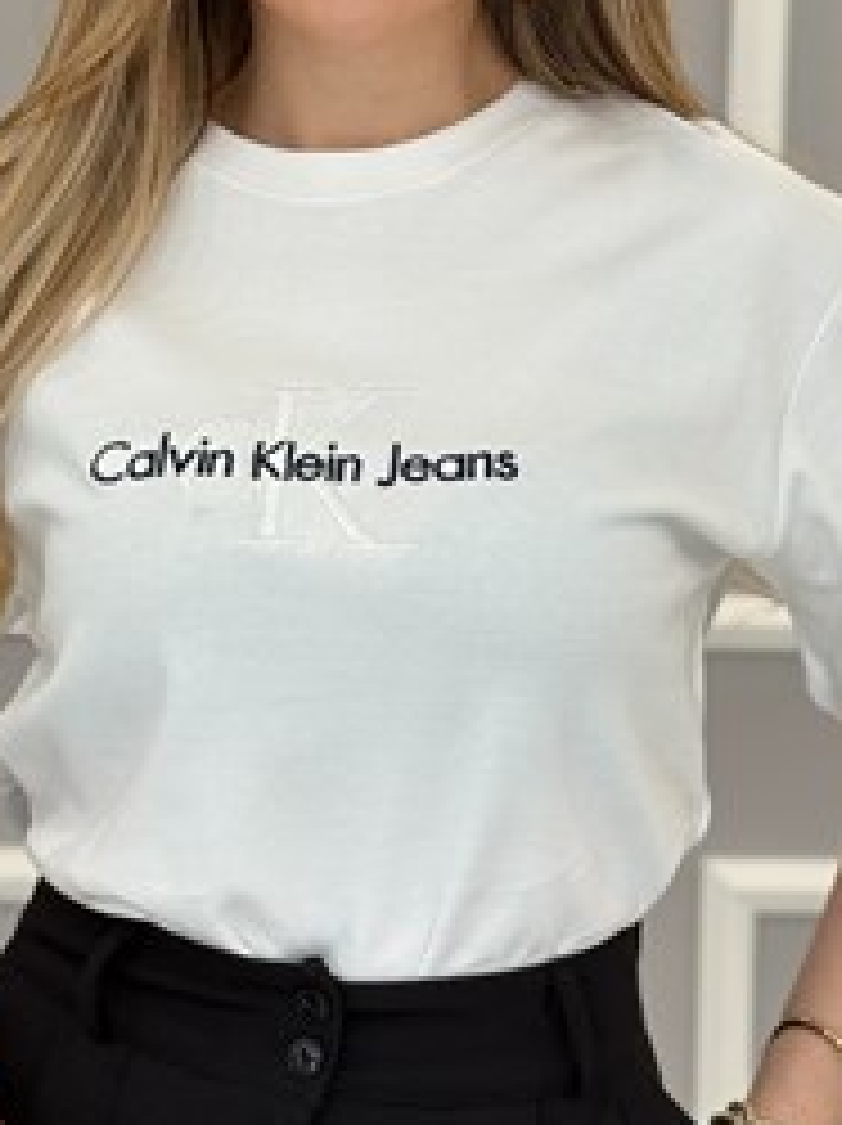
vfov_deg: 19.7
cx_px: 396
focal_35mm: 100
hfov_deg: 14.8
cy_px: 576
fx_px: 3249
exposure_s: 1/121
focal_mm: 6.76
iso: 80
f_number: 1.78
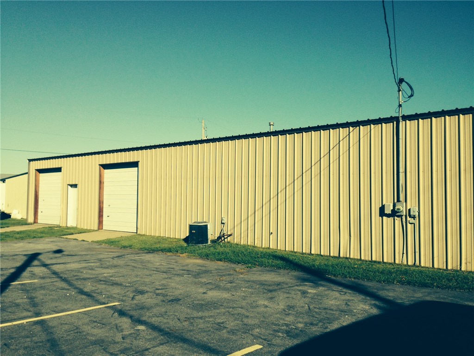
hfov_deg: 55.4
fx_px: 452
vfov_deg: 42.9
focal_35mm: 33
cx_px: 237
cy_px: 178
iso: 50
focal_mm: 4.12
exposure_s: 1/2857
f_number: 2.4
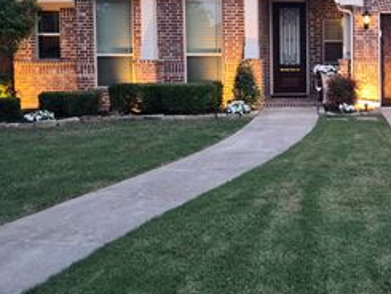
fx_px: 531
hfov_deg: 37.2
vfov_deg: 30.4
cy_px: 77
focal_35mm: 47
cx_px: 369
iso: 1250
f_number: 1.8
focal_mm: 5.4
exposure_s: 1/120
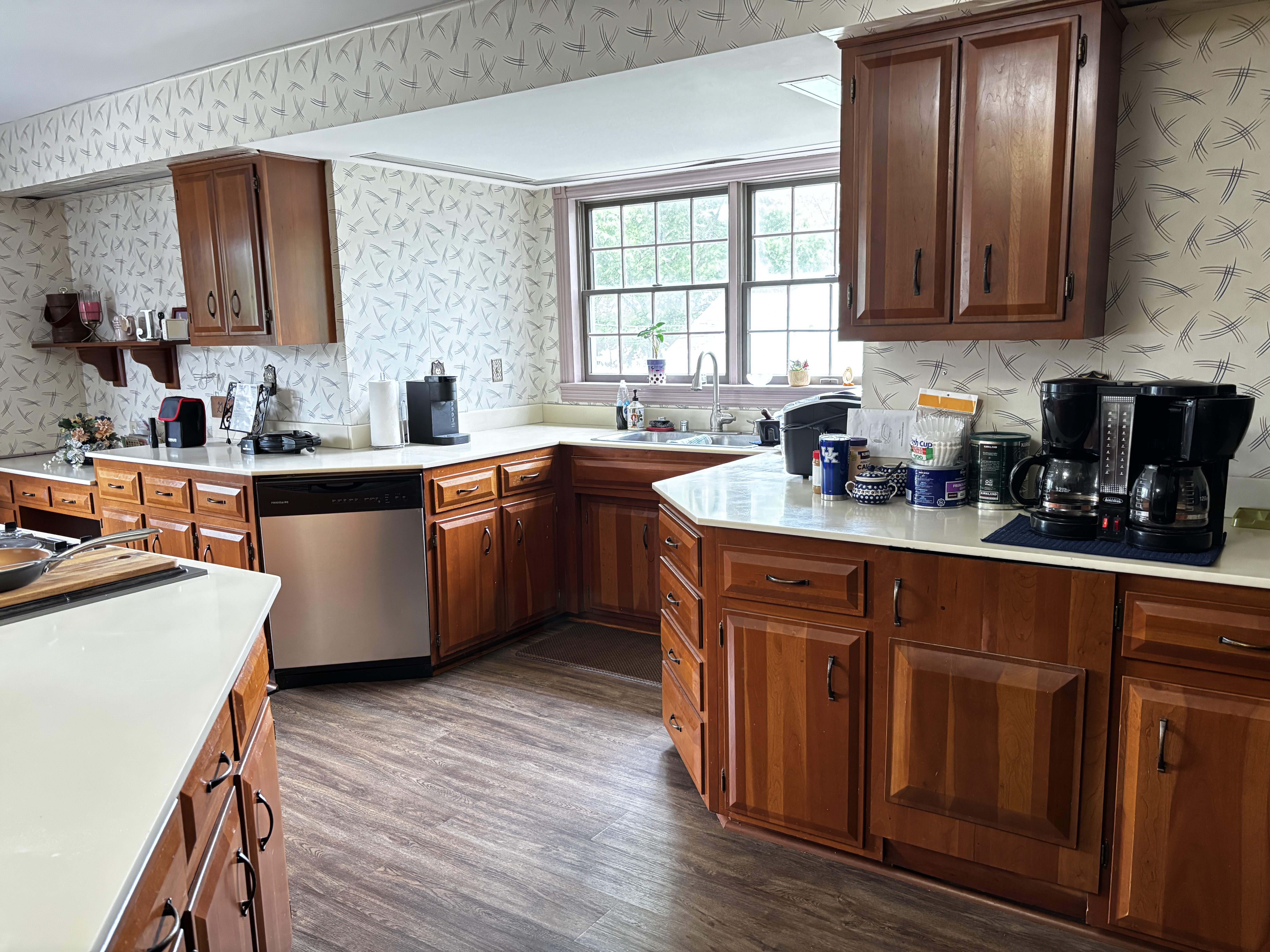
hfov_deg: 67.3
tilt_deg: -9.2
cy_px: 476
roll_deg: +1.5
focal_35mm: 26
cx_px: 635
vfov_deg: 53.1
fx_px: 954
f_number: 1.6
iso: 640
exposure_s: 1/40
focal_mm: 5.96
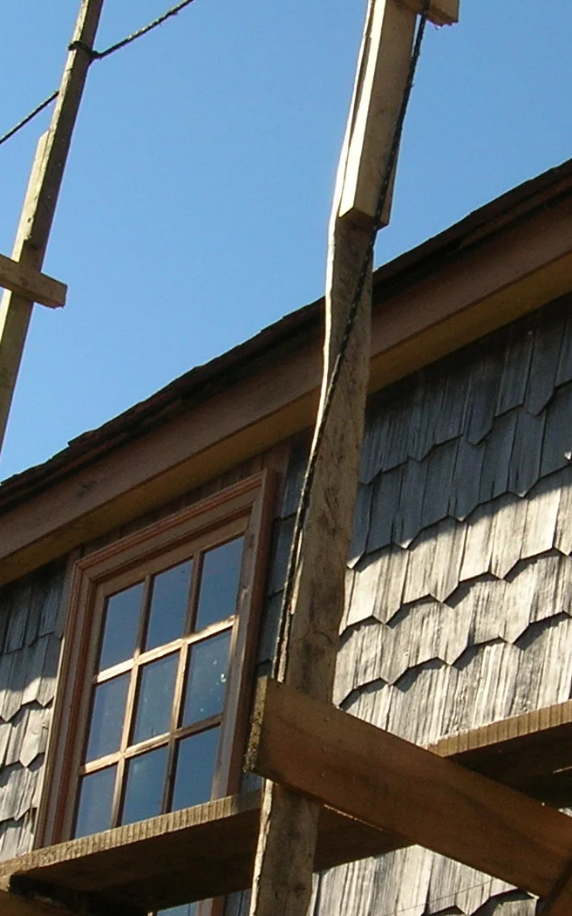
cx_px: 393
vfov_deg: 23.2
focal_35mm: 89
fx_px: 2220
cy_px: 580
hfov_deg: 14.6
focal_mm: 5.7
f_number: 4.9
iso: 50
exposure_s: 1/325
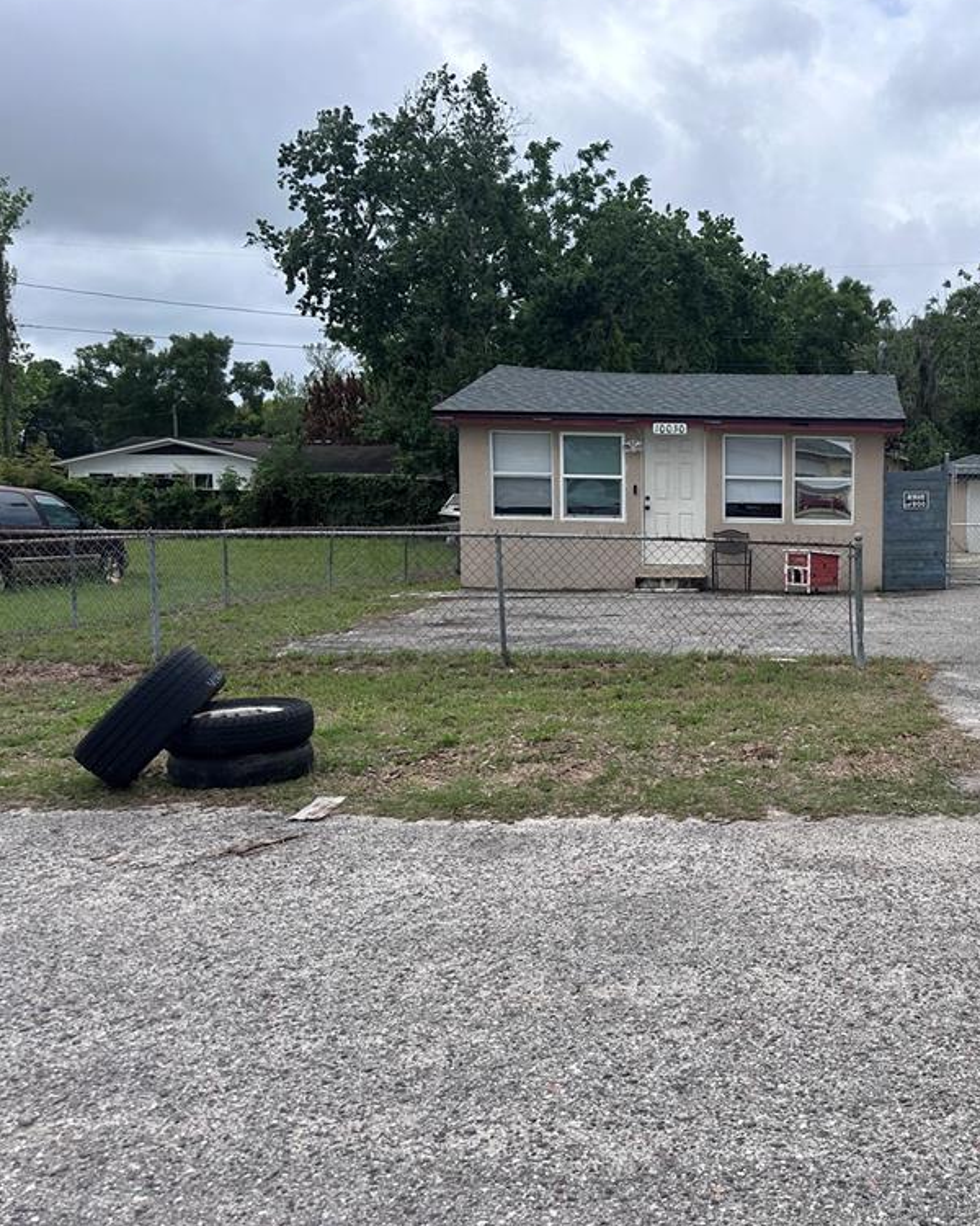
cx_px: 808
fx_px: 1160
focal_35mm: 32
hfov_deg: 43.3
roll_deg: -0.9
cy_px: 603
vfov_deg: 55.7
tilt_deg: -6.1
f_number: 1.78
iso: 80
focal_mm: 6.86
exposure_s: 1/4184
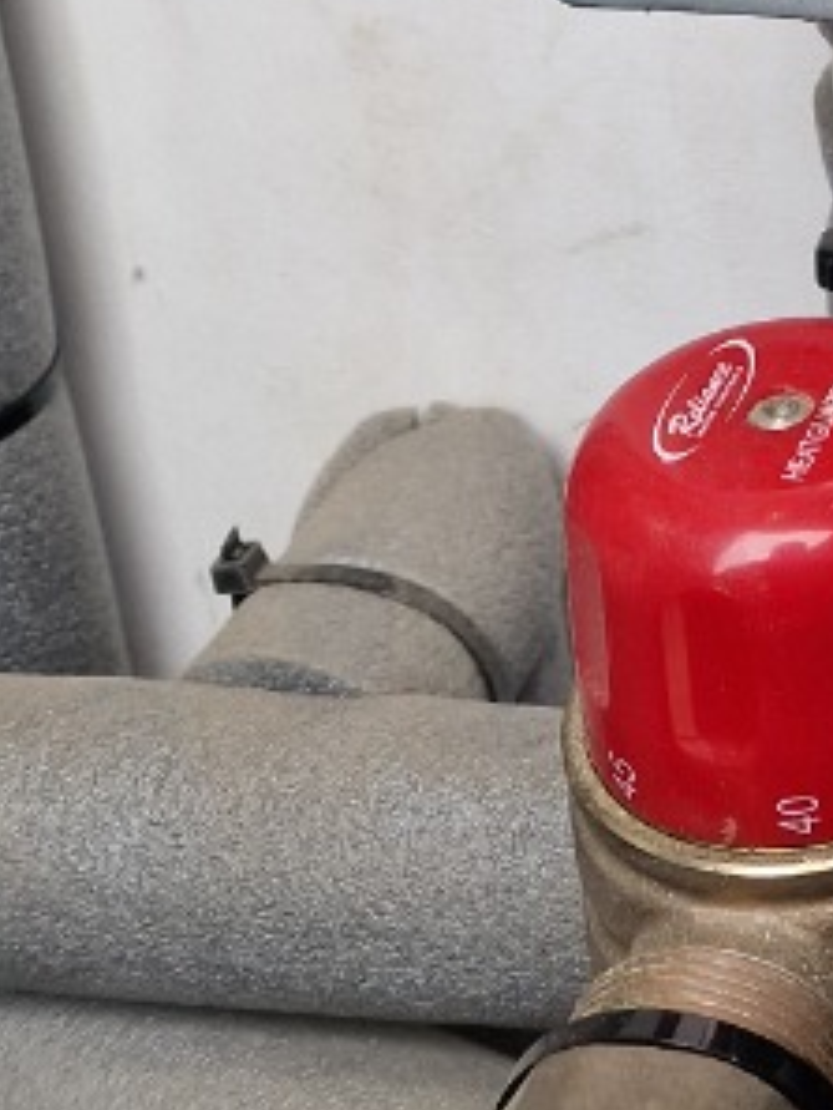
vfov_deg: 20.0
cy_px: -146
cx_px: 1434
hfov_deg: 14.3
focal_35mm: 93
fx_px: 2982
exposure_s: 1/100
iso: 80
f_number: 1.8
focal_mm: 6.4
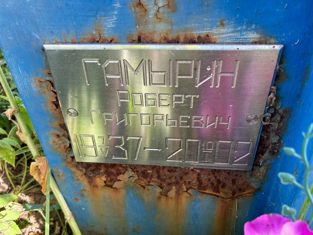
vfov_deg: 51.4
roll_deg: +4.9
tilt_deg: -33.8
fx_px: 244
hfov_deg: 65.3
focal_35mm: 27
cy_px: 120
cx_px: 154
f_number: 1.5
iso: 64
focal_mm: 5.7
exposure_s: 1/144
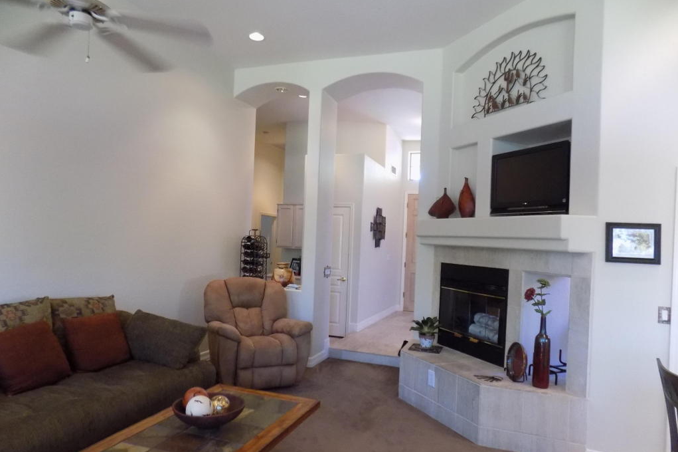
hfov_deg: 73.8
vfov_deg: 53.1
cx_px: 339
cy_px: 237
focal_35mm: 24
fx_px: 452
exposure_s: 1/25
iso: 400
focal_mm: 4
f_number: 3.1
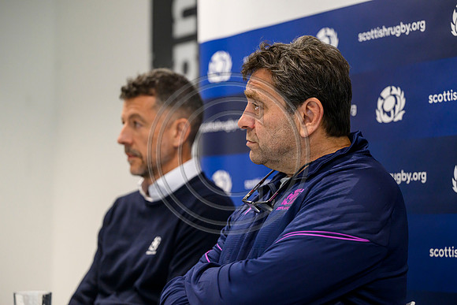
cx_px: 228
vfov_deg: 13.7
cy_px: 152
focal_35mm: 100
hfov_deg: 20.4
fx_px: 1270
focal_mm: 100
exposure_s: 1/500
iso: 2500
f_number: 2.8
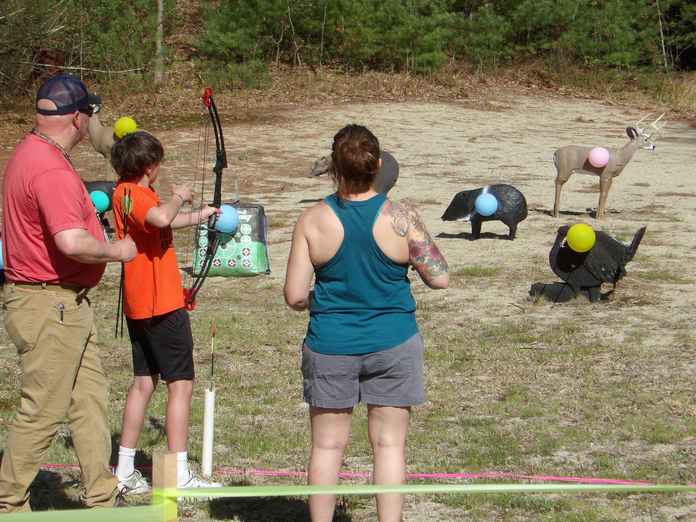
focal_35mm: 113
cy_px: 258
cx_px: 345
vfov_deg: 13.1
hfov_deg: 17.4
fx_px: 2272
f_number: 4.8
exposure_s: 1/676
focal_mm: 19.9
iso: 100
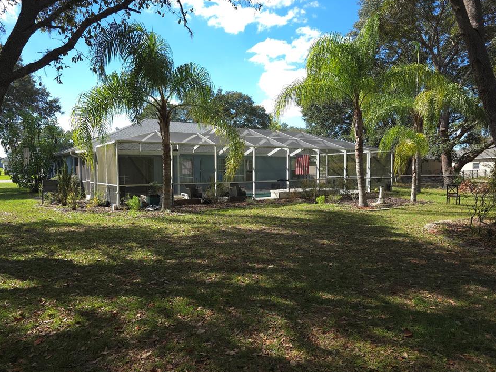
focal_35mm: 25
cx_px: 233
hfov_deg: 69.3
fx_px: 358
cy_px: 195
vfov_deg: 54.9
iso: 12
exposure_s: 1/220
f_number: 1.7
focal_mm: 6.3
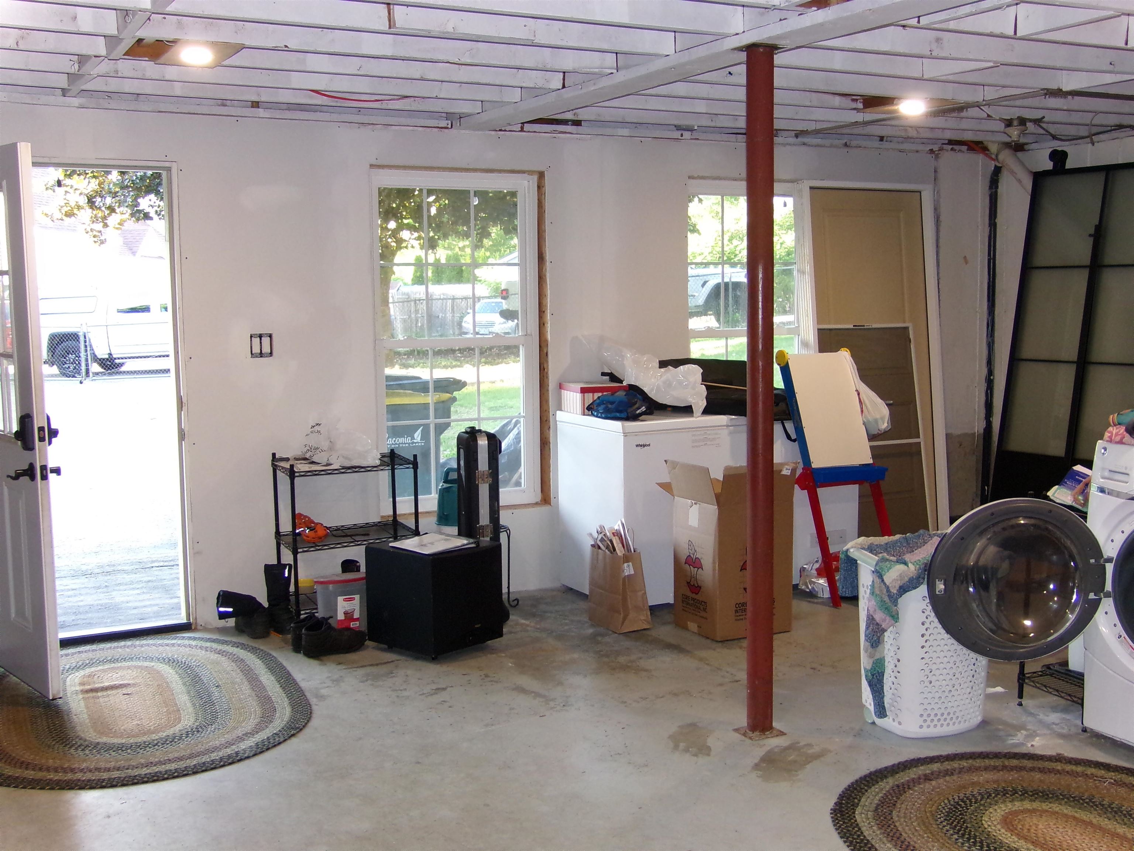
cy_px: 426
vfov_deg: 35.1
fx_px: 1343
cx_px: 567
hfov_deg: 45.8
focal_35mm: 41
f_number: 3.6
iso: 200
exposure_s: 1/20
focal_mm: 7.2
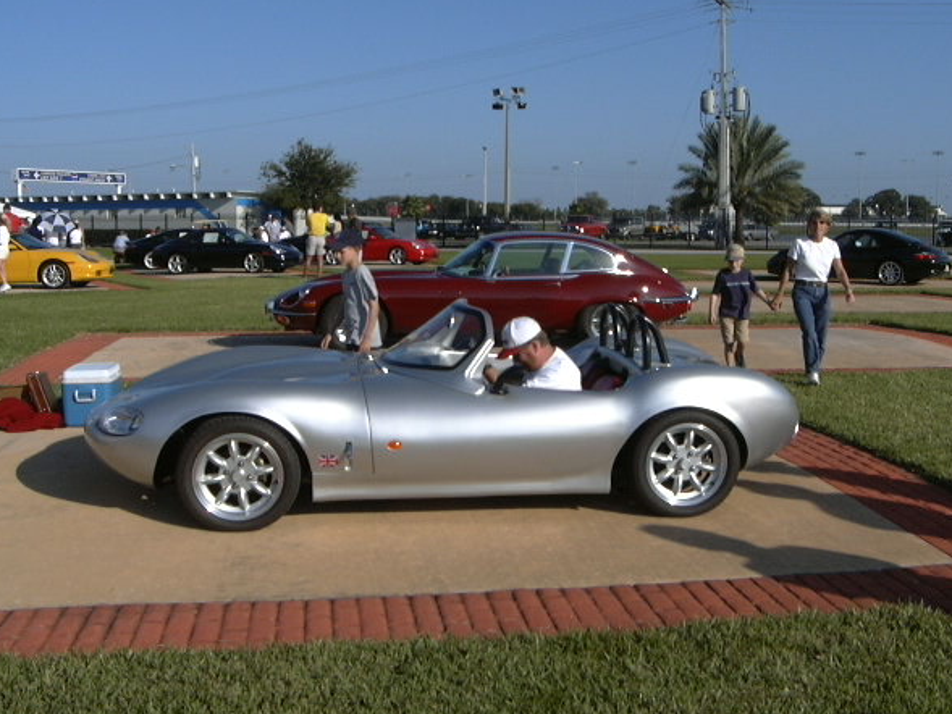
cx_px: 506
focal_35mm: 38
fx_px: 1045
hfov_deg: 48.9
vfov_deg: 37.7
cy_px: 330
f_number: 8
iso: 100
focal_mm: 5.4
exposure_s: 1/349
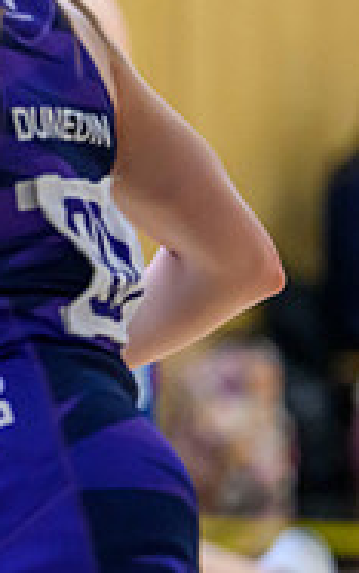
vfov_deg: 2.9
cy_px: 229
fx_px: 11388
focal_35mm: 728
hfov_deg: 1.8
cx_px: -363
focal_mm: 200
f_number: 3.2
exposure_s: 1/1000
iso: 4000
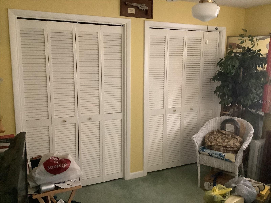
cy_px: 102
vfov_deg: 45.4
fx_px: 243
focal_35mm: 31
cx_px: 136
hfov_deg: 58.4
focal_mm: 3.3
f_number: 2.4
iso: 500
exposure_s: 1/30
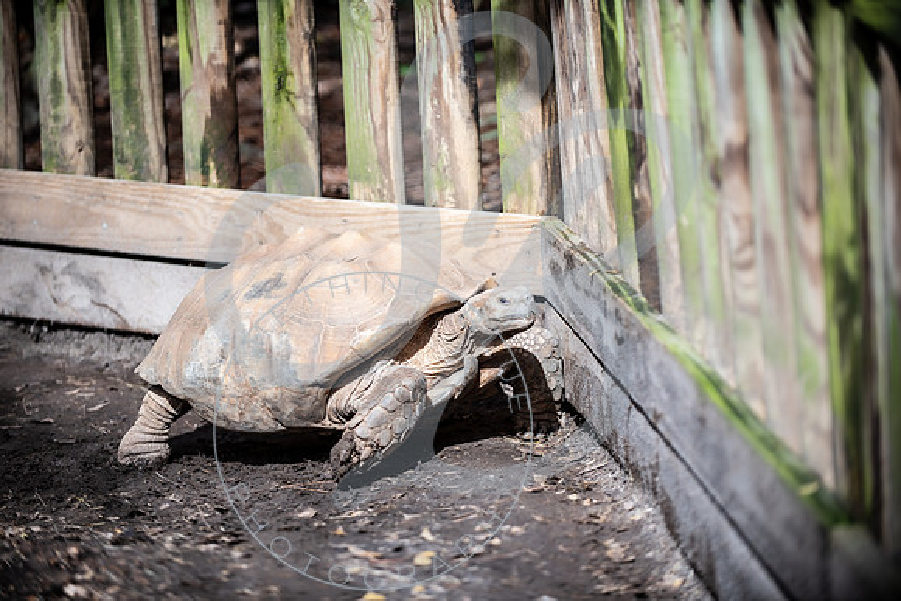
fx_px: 3379
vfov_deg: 10.2
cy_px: 300
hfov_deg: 15.2
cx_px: 450
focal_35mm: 135
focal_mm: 135
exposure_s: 1/1000
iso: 200
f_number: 2.8
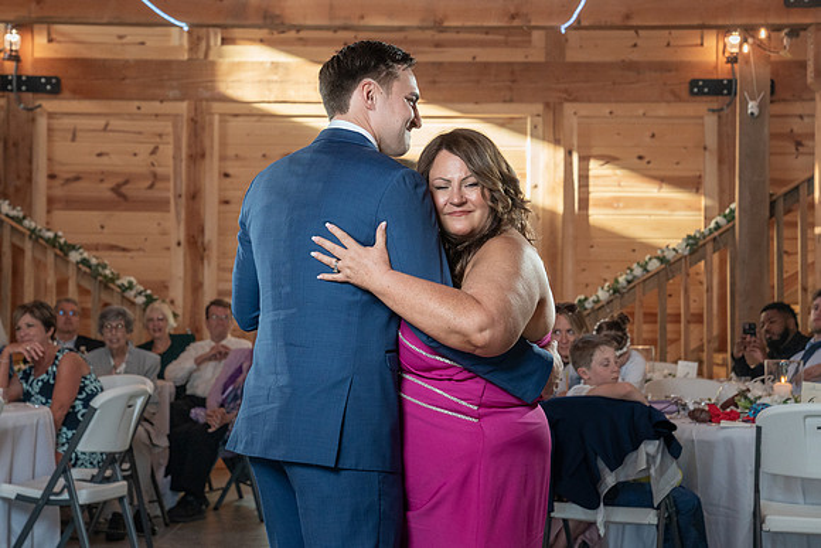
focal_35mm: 81
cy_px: 234
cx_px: 413
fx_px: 1842
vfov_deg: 16.9
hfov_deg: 25.1
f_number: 5.6
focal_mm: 70
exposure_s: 1/200
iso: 2000
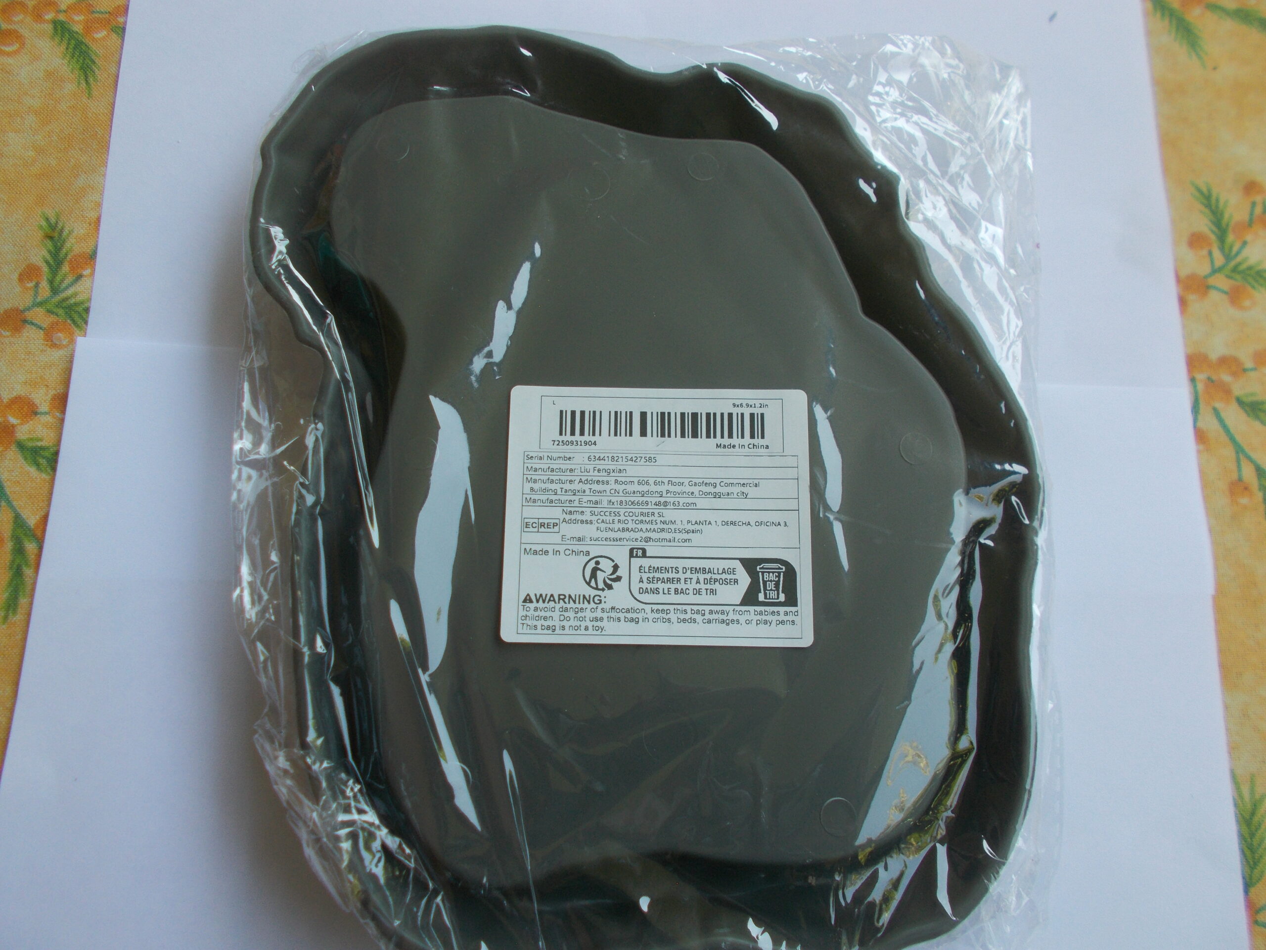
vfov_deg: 53.1
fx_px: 951
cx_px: 633
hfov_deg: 67.3
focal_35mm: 26
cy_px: 475
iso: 80
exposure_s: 1/100
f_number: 3.2
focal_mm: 4.6
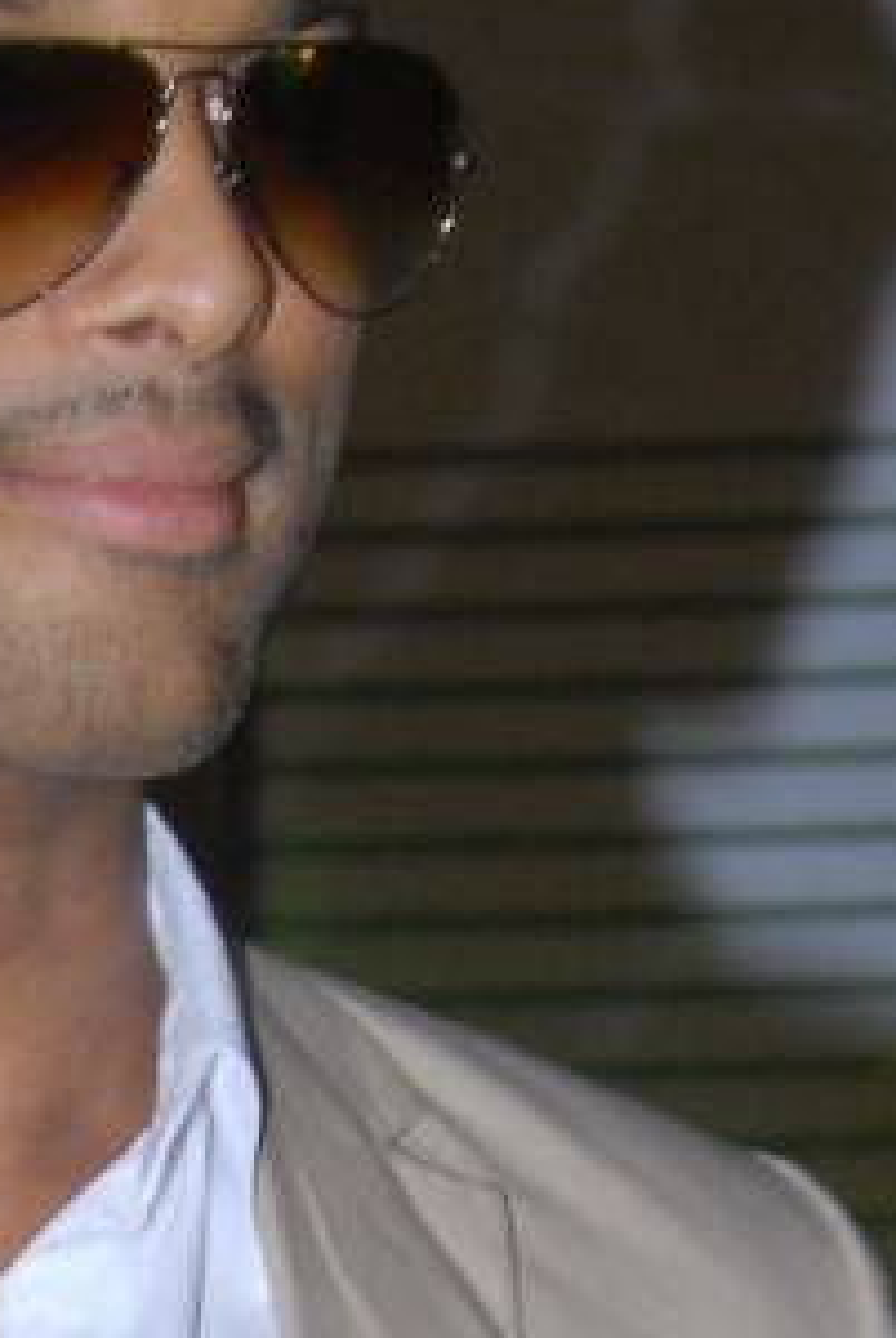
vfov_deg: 5.7
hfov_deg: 3.9
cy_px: 2444
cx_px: -459
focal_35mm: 352
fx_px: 13095
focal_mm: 44
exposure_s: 1/125
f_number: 7.1
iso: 250
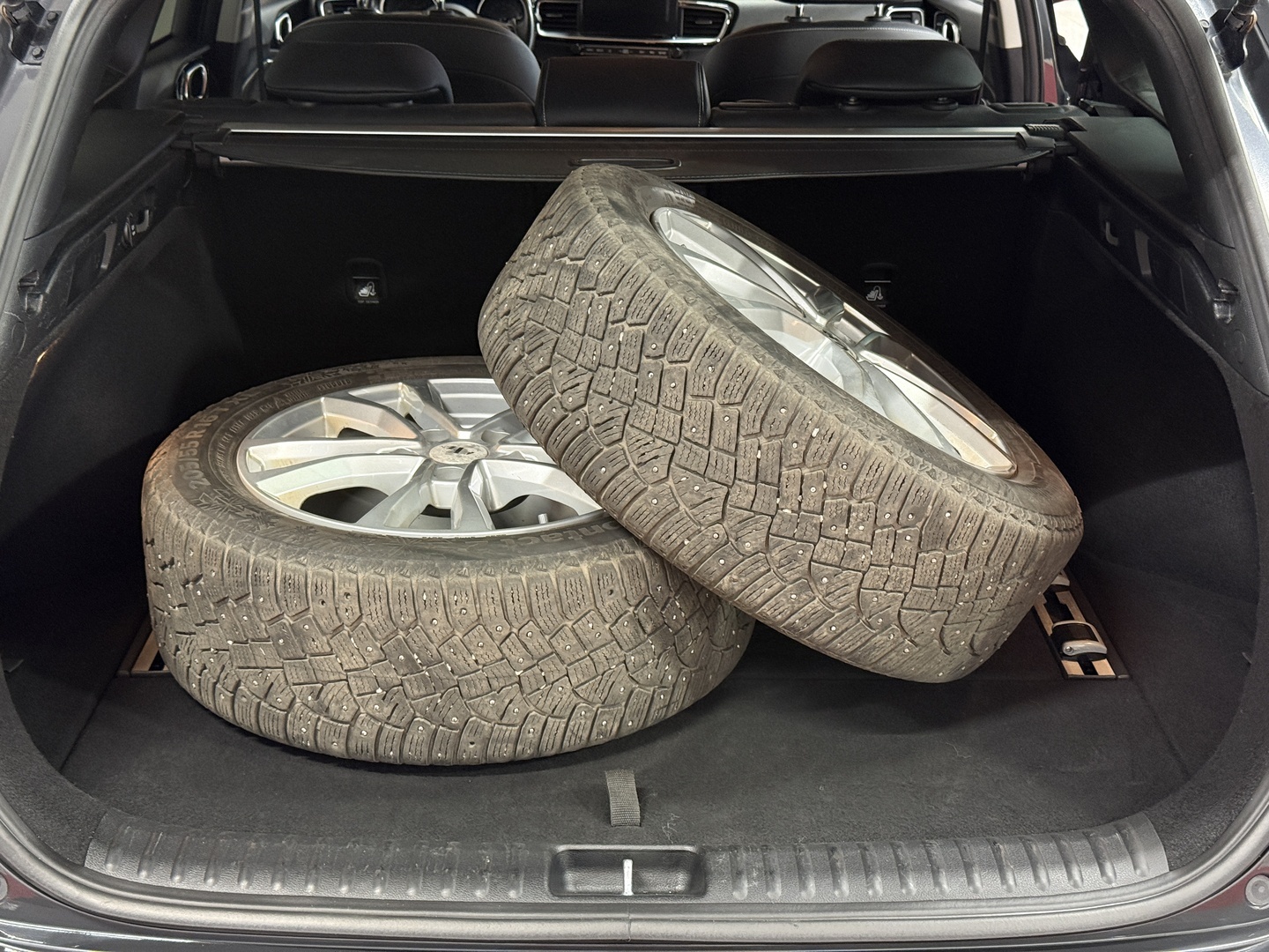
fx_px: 1760
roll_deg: -0.4
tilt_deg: -20.8
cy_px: 476
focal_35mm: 48
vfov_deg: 30.3
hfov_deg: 39.7
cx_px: 634
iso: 250
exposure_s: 1/44
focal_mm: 6.76
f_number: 1.78
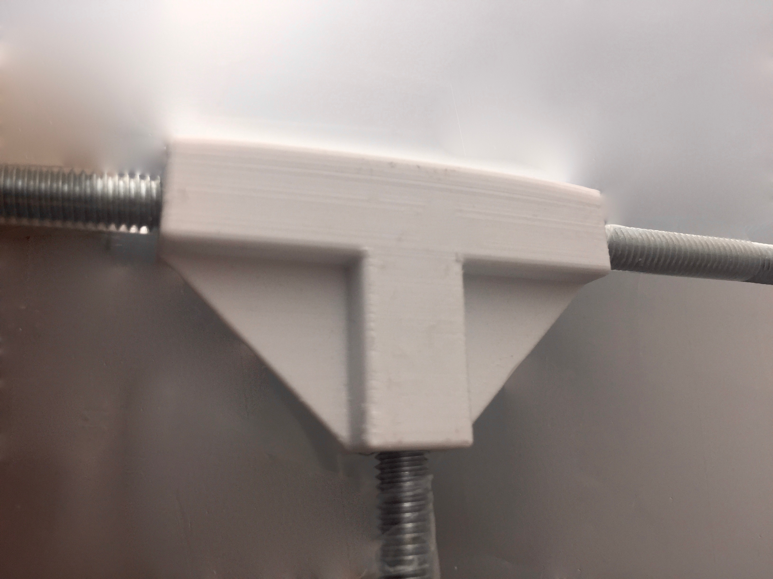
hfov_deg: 61.7
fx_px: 648
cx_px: 386
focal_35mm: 29
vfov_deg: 48.2
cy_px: 290
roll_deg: +2.1
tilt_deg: +16.0
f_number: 2.2
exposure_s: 1/100
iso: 40
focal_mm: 4.15
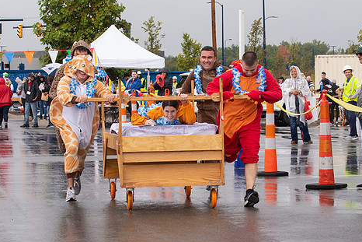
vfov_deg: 8.8
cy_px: 174
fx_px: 1569
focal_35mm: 156
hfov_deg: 13.2
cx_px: 203
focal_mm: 70
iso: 400
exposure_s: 1/400
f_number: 7.1
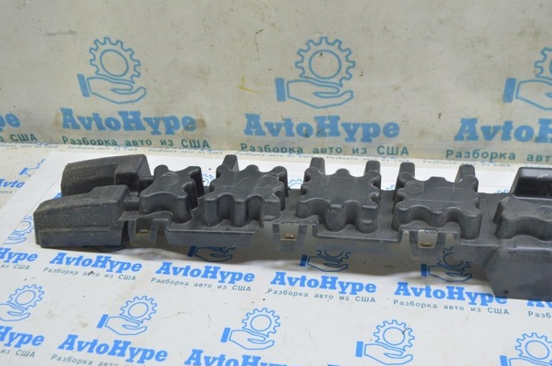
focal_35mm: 37
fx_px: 559
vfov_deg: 36.3
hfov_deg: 52.5
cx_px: 282
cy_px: 187
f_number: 5.6
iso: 400
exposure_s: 1/20
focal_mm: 23
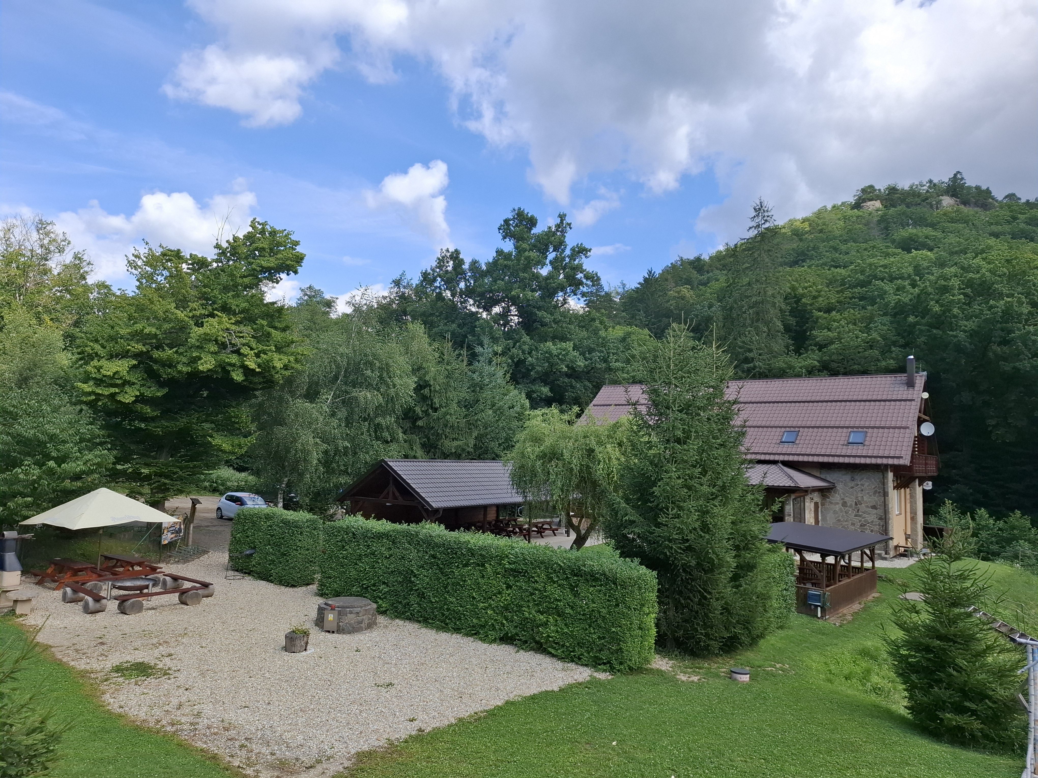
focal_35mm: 23
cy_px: 389
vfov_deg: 58.9
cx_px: 519
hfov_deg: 73.9
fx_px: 690
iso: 50
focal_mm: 5.54
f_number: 1.8
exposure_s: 1/1745
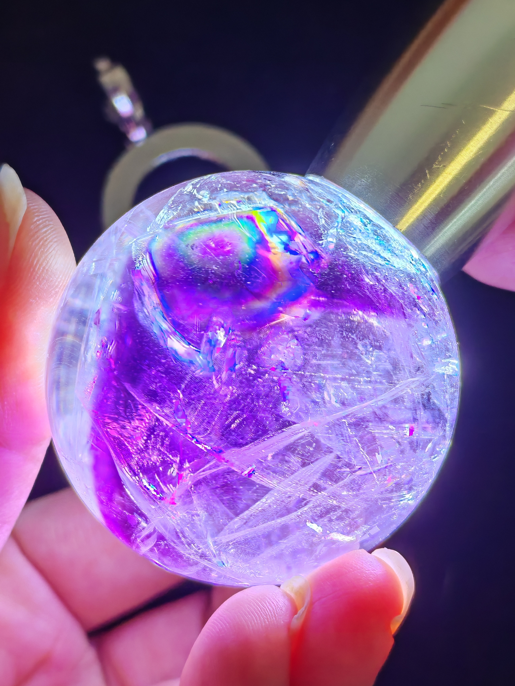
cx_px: 258
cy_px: 343
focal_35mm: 65
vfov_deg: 29.8
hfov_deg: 22.6
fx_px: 1289
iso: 80
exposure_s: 1/91
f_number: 1.95
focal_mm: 5.52
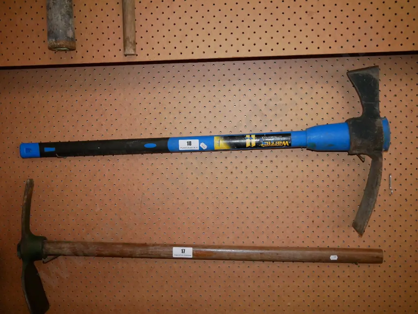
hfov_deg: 51.3
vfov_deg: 39.7
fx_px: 435
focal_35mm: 36
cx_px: 209
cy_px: 157
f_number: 3.9
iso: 3200
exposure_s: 1/60
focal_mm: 18
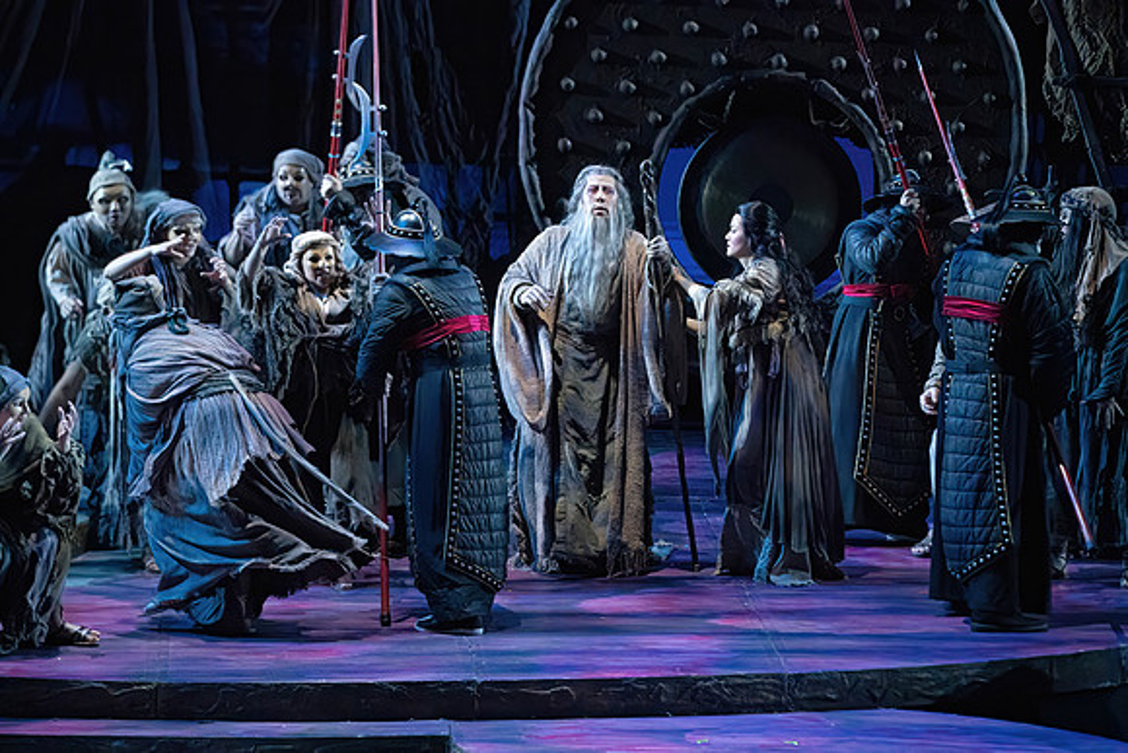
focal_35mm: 200
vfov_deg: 6.9
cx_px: 564
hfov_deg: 10.3
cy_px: 376
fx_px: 6268
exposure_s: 1/400
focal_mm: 200
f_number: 4.5
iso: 20000
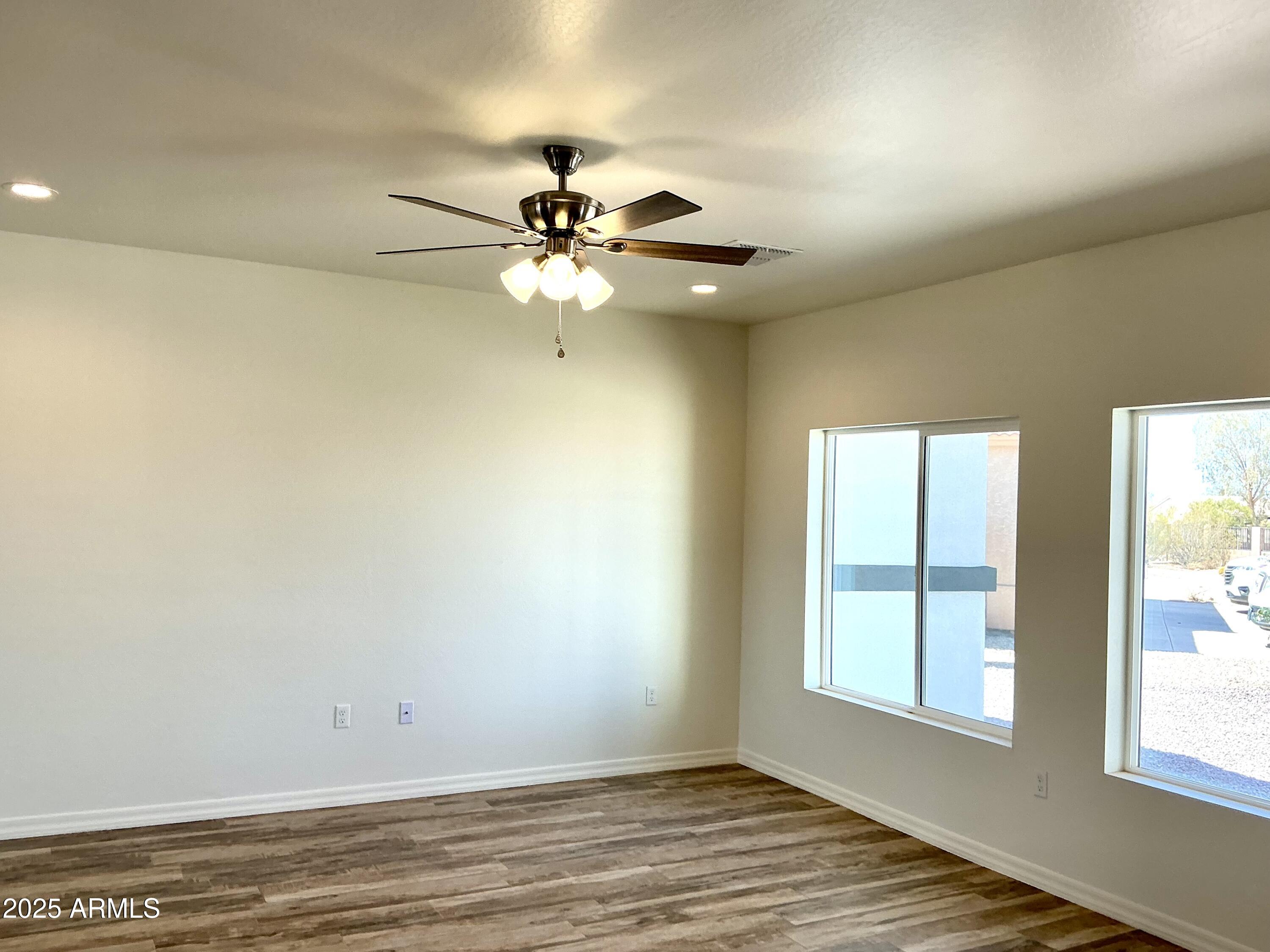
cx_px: 635
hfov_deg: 63.4
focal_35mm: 28
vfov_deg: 49.7
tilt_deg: +1.4
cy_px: 476
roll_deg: -1.8
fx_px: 1027
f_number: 1.8
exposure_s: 1/120
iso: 20
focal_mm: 3
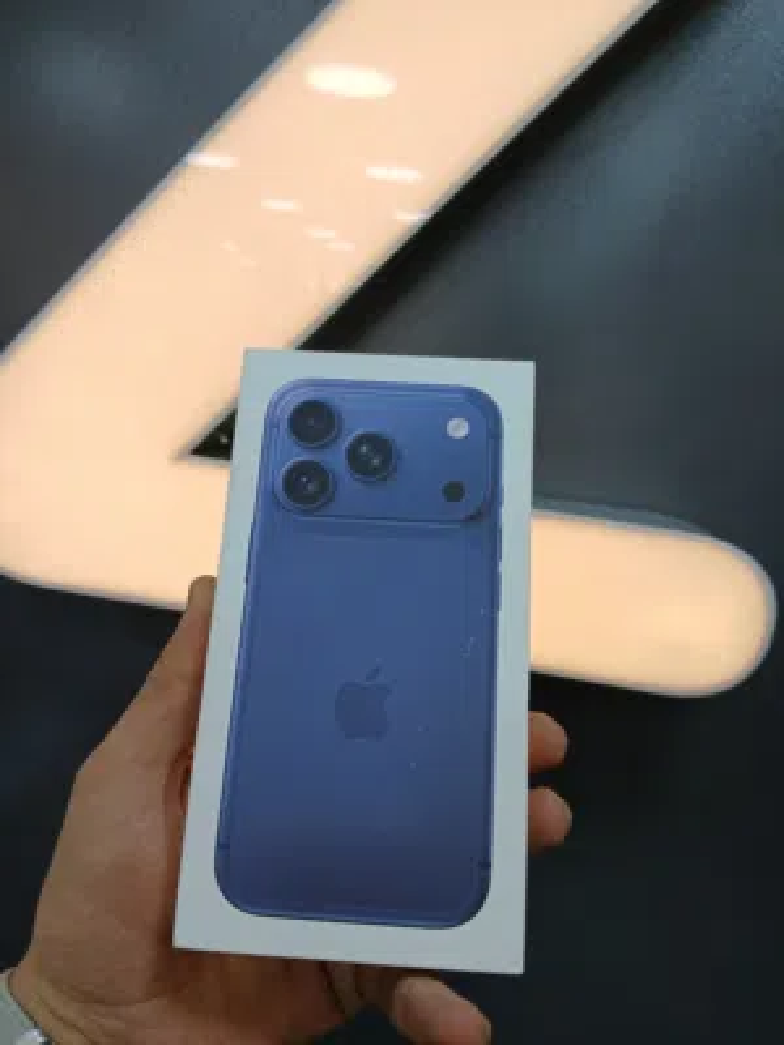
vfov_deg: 67.3
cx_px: 392
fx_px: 785
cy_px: 522
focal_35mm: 26
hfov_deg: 53.1
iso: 25
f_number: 1.8
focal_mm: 3.98
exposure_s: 1/100
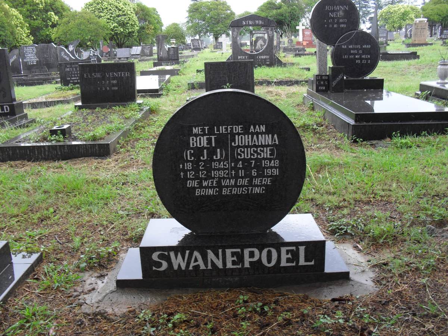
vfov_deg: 40.7
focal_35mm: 35
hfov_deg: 52.6
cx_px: 224
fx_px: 453
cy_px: 168
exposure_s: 1/45
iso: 120
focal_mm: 6.3
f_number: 3.2
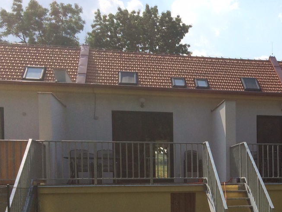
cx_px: 263
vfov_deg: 24.9
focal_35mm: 57
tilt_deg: -1.8
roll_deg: +2.0
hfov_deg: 31.9
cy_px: 190
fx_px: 464
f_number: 2.2
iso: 32
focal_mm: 4.15
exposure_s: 1/2564
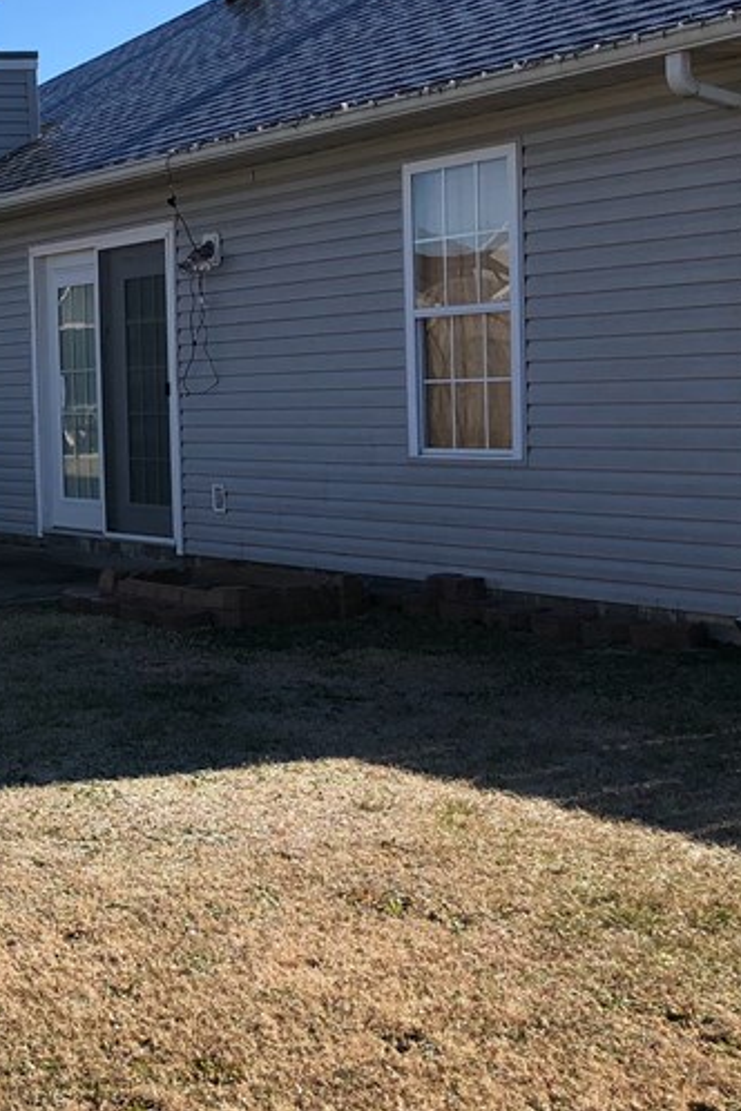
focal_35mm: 62
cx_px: -281
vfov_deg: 32.4
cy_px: 542
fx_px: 1914
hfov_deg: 19.7
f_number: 1.8
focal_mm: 3.99
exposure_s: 1/1350
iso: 20
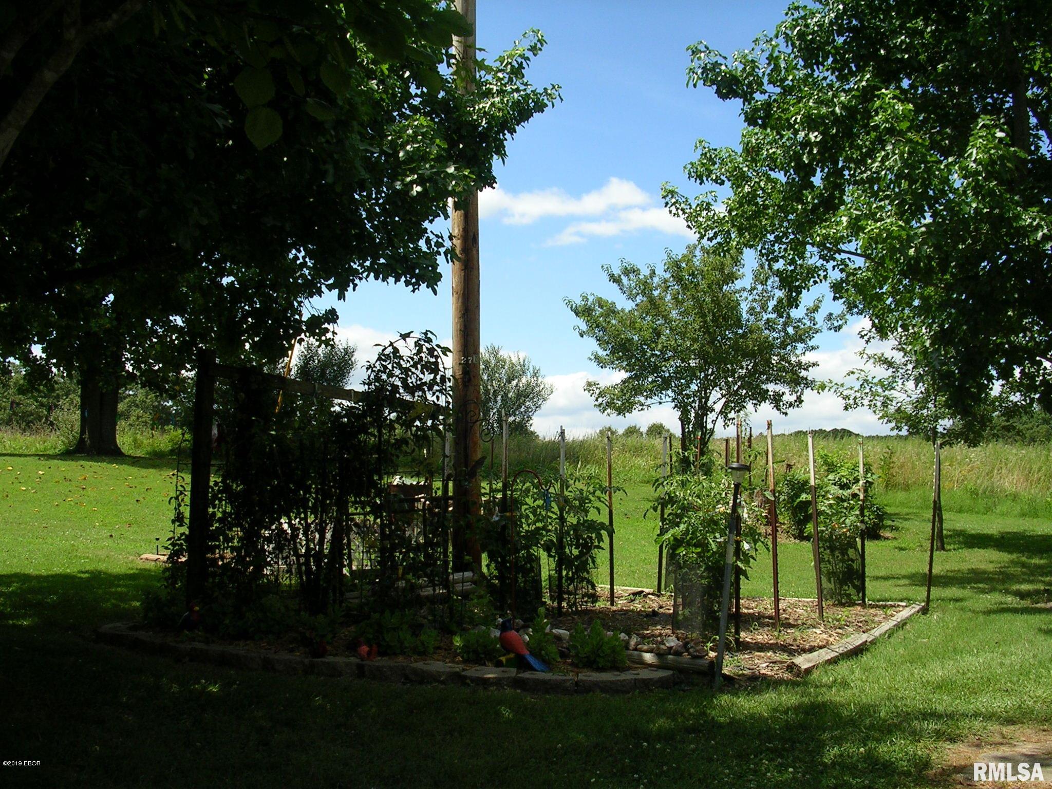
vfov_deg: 37.7
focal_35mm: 38
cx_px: 526
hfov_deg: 49.0
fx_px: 1155
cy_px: 394
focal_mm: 5.8
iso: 50
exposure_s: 1/240
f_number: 5.6
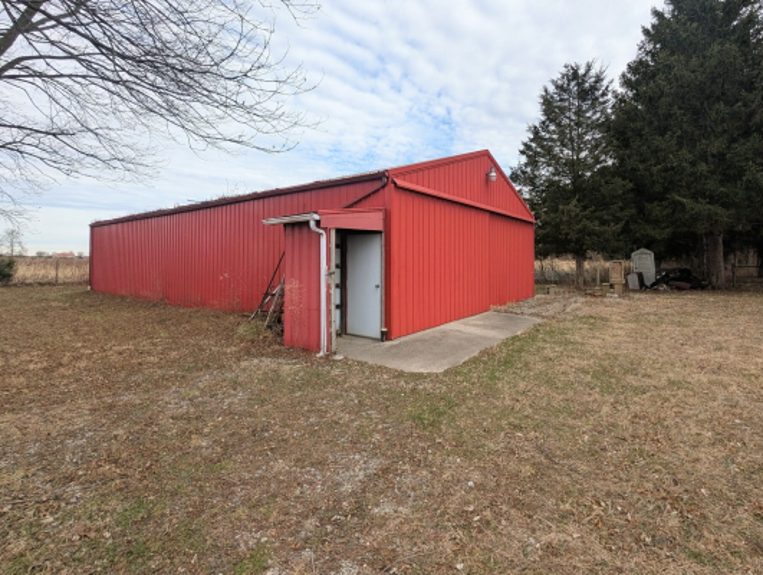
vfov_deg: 81.5
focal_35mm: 15
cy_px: 249
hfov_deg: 97.8
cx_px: 418
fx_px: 331
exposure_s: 1/1502
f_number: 1.7
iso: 53
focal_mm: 2.02
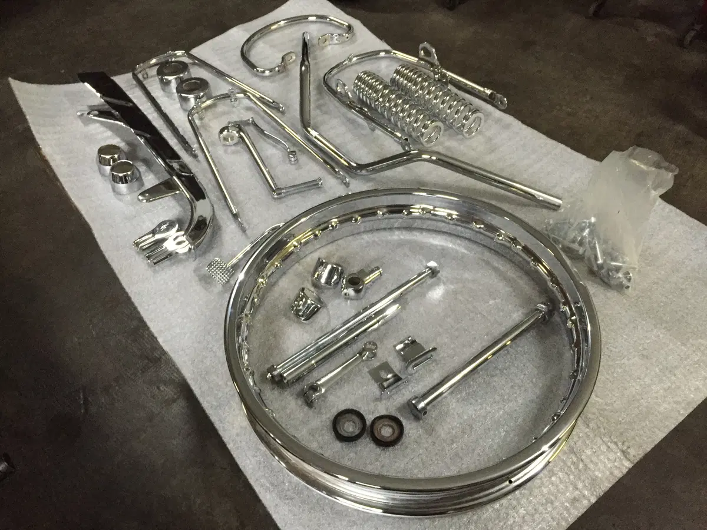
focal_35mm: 29
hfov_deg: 61.7
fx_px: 592
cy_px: 265
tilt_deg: -48.0
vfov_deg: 48.2
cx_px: 354
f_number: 2.2
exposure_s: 1/25
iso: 250
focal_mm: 4.15
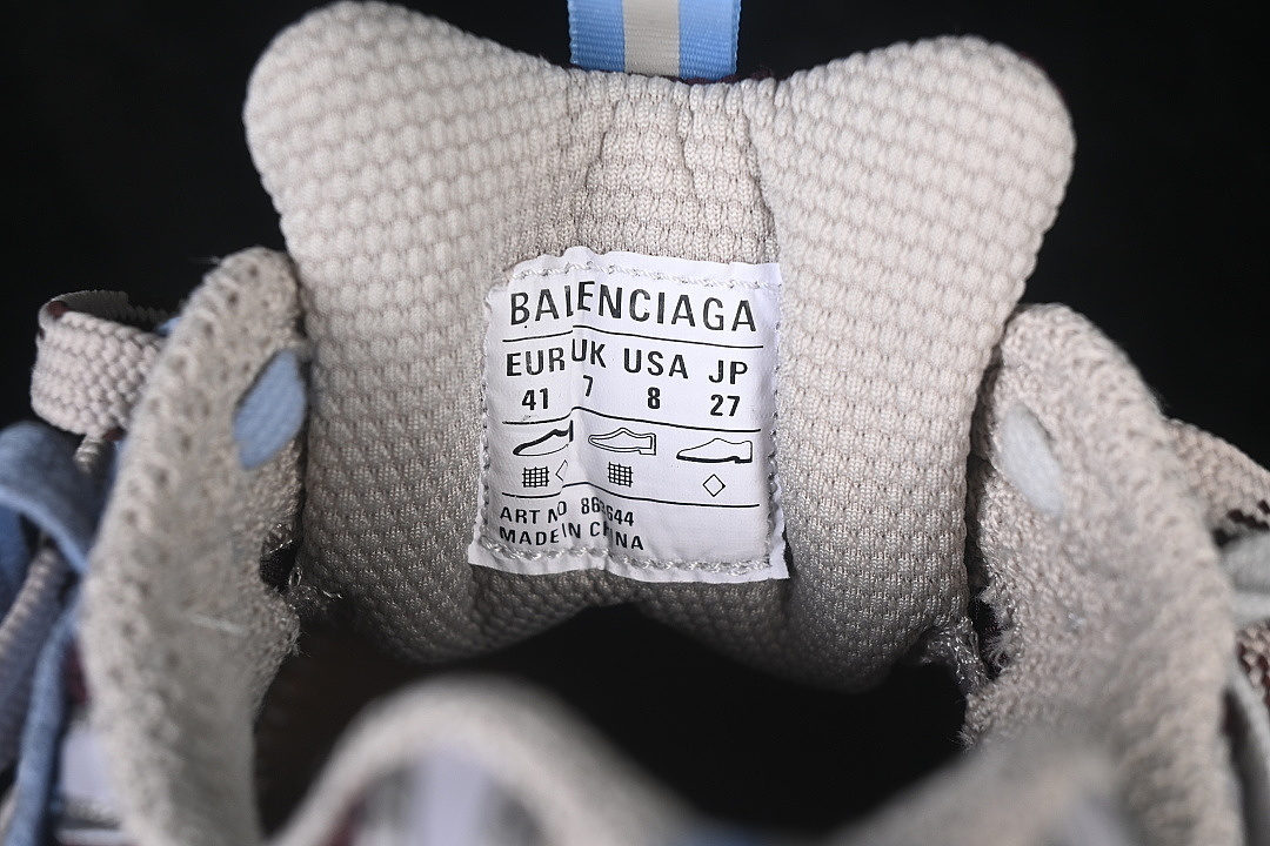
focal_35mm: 75
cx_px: 635
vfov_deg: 18.2
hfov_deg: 27.0
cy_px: 423
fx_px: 2646
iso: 160
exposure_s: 1/60
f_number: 6.3
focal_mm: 50
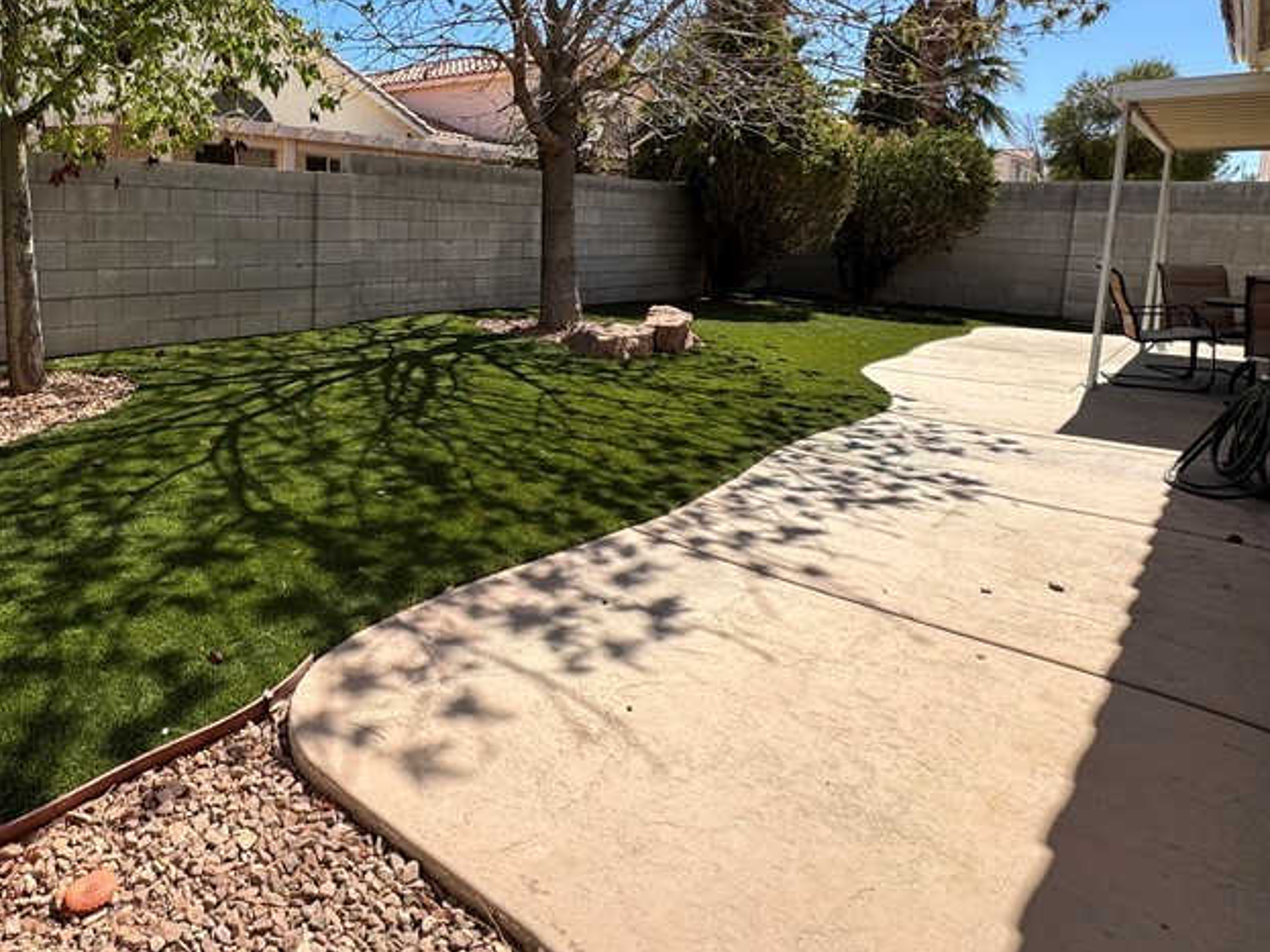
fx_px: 844
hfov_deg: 71.0
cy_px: 304
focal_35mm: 23
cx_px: 391
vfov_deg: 57.3
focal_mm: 2.22
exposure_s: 1/771
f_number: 2.2
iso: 40
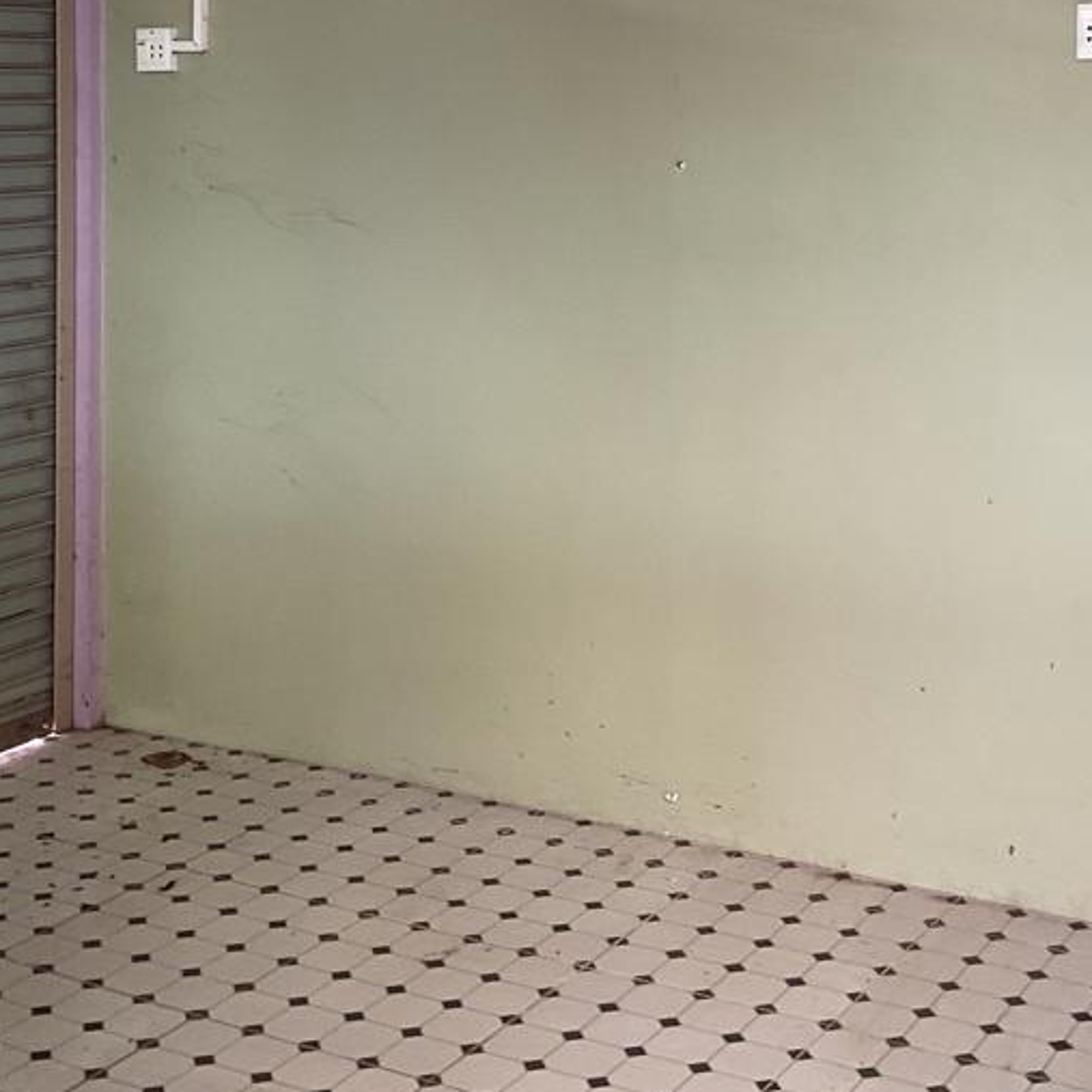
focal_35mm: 58
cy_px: 190
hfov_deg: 29.5
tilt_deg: -2.5
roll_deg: +0.3
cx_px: 643
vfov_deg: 28.8
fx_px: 2070
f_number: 1.8
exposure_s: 1/60
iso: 80
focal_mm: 3
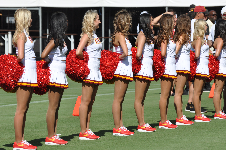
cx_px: 113
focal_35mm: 315
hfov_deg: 6.5
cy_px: 75
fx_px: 1975
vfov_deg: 4.4
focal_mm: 210
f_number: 8
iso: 400
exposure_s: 1/2000
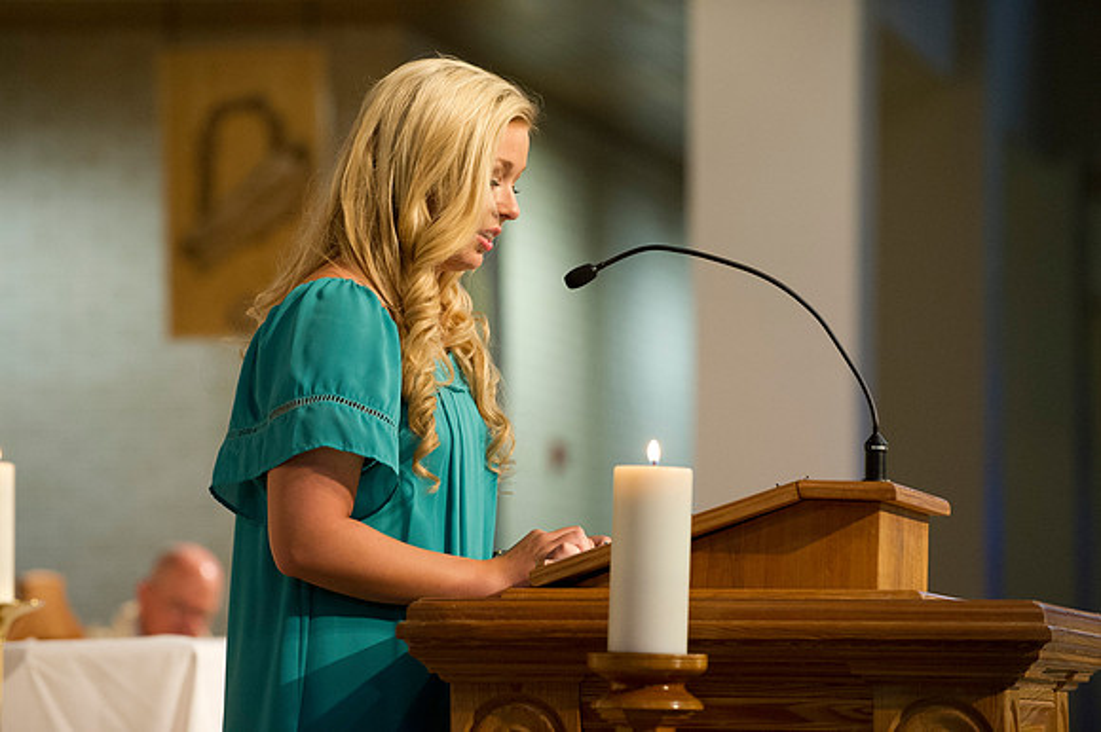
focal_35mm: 190
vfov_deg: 7.2
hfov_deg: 10.8
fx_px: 5807
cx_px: 550
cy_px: 366
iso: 5000
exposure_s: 1/160
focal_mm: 190
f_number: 3.5
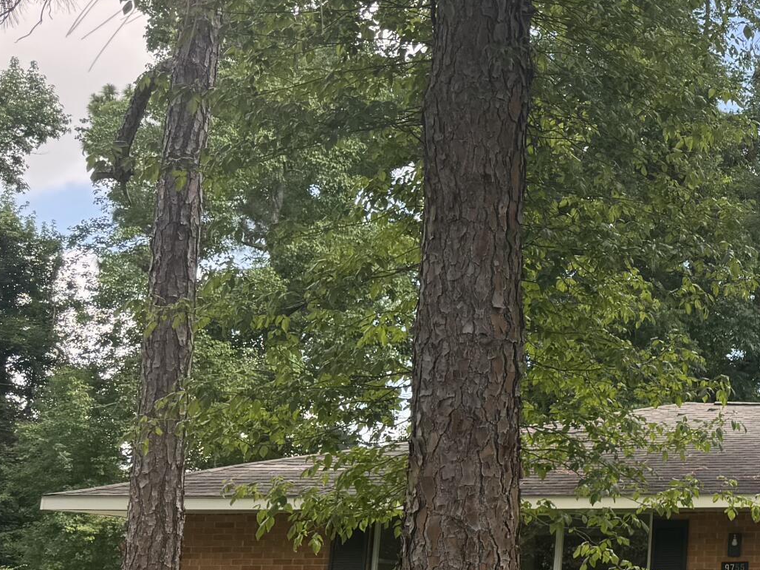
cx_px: 1091
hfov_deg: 23.2
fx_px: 1536
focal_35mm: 70
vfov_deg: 21.0
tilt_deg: +11.3
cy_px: 271
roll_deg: +0.3
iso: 80
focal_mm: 6.76
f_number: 1.78
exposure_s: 1/588
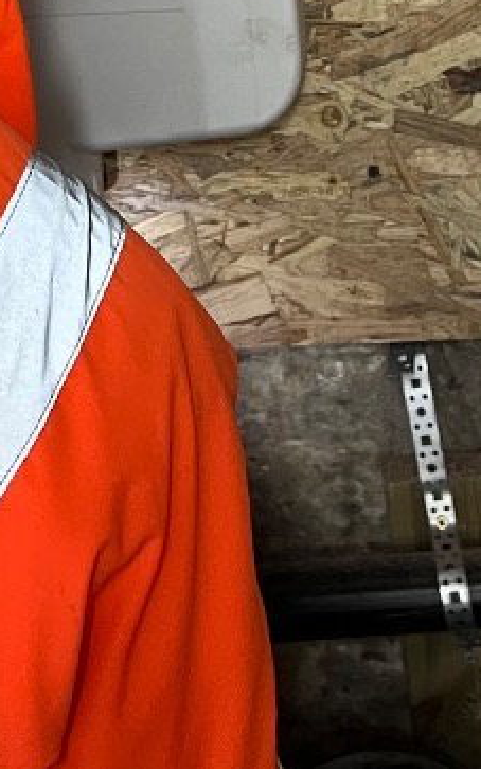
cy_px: -182
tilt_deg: -3.9
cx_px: 167
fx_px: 1908
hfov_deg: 14.3
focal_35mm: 91
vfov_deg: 21.0
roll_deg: +5.5
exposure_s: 1/50
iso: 160
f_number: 1.5
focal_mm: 5.7
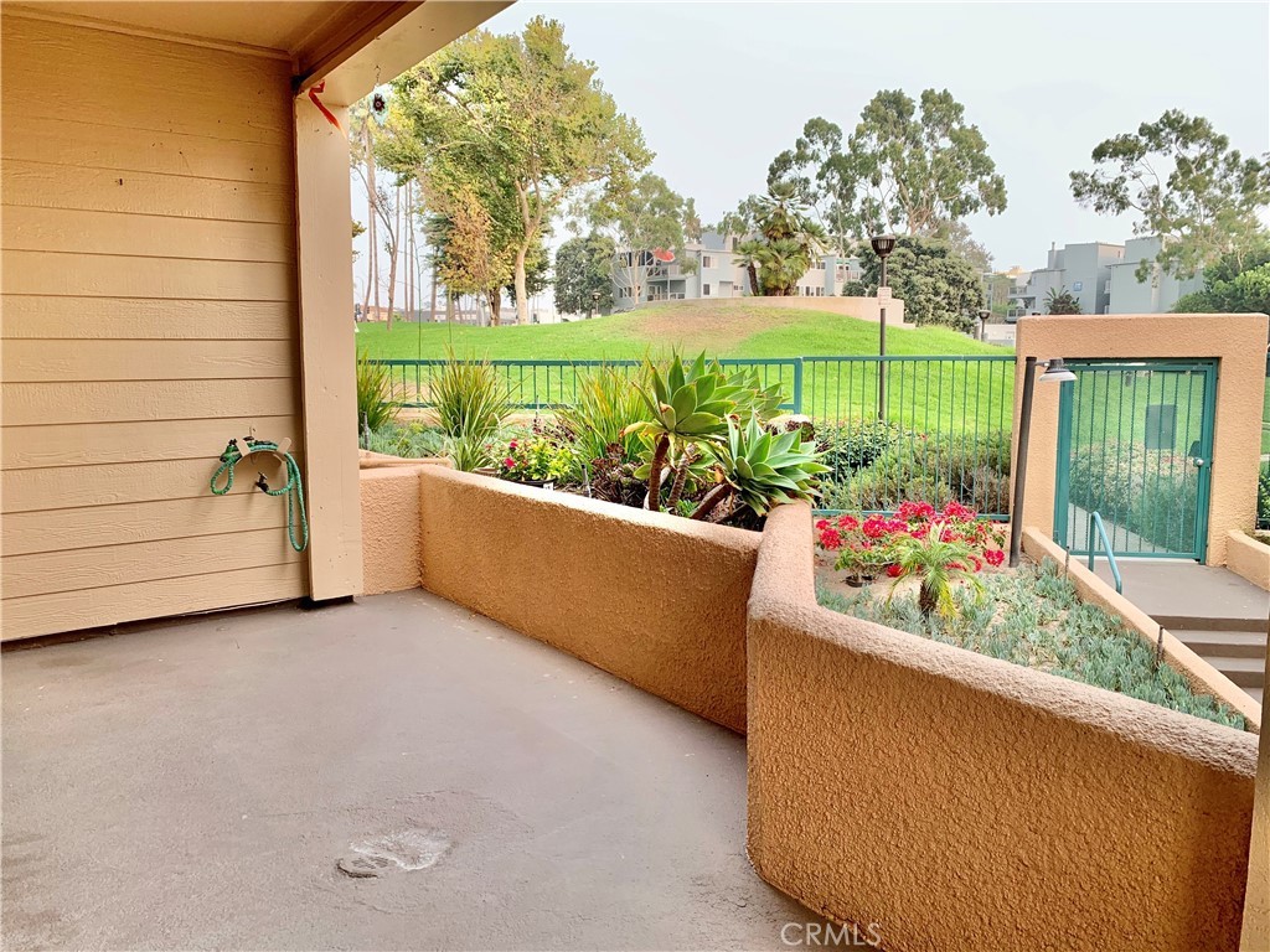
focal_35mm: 26
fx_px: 954
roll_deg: -0.3
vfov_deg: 53.1
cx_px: 635
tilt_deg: -7.0
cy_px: 476
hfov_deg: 67.3
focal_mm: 4.25
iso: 25
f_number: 1.8
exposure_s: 1/231
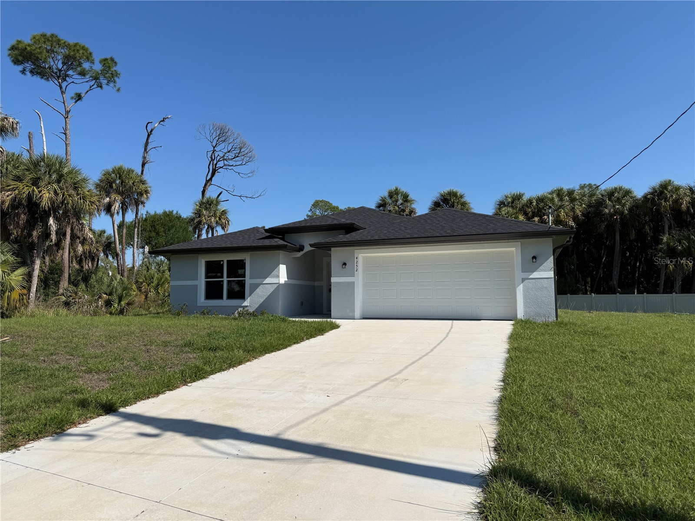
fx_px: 482
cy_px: 260
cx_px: 348
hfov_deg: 71.6
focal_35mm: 24
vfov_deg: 56.8
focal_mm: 6.76
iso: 80
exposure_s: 1/8130
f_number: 1.78
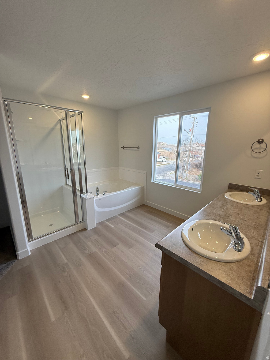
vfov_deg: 102.1
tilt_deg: -11.8
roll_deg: +0.2
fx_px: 146
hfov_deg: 85.7
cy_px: 180
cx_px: 135
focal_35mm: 14
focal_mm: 2.22
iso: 64
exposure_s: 1/134
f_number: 2.2
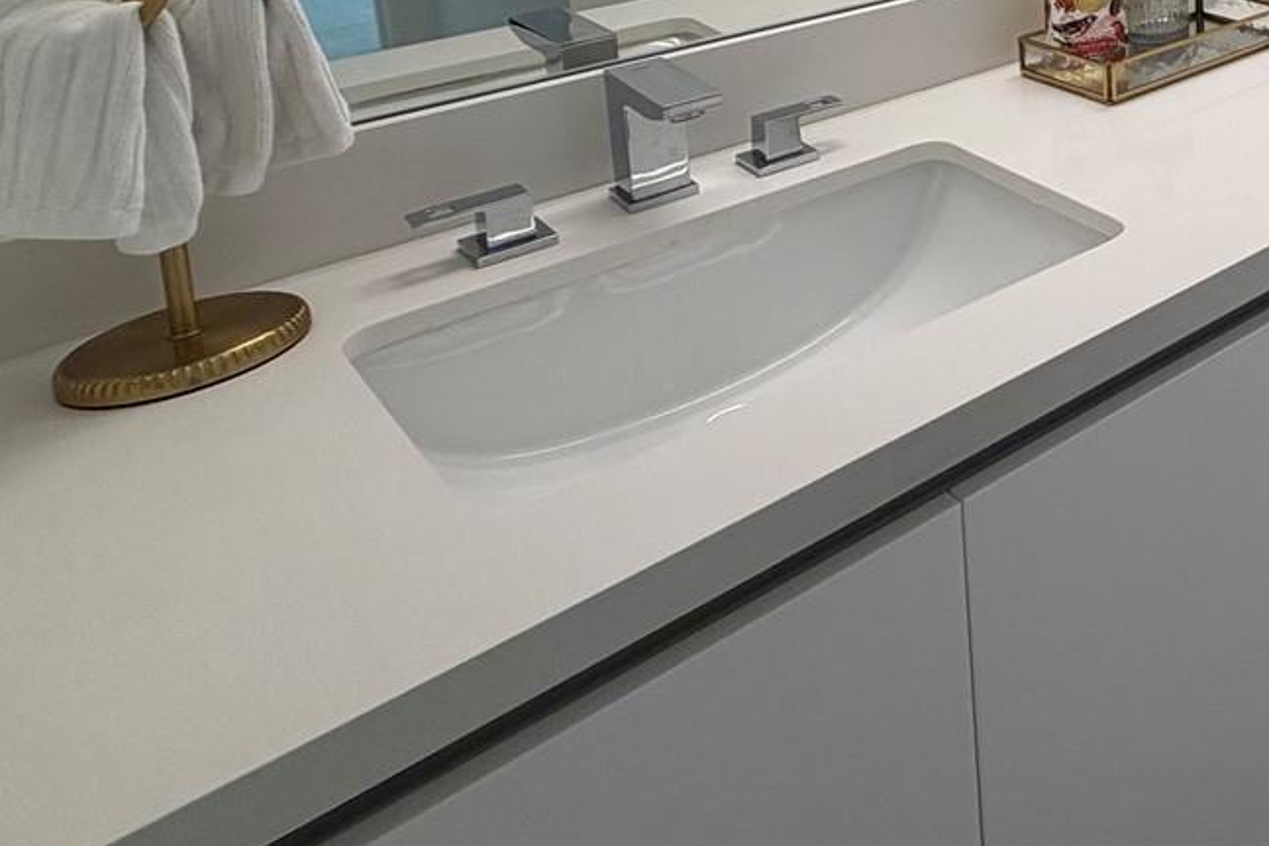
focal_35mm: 36
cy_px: -181
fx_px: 1269
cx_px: 1553
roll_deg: -0.9
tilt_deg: -8.4
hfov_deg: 38.1
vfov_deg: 30.9
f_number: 2.2
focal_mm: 2.22
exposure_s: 1/120
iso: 100
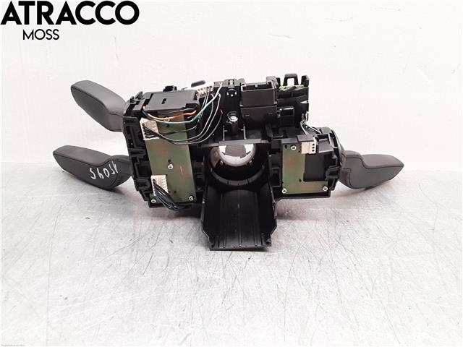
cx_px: 232
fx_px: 375
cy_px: 174
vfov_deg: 49.7
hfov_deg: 63.4
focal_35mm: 28
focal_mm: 2.91
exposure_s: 1/50
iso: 100
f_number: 1.9
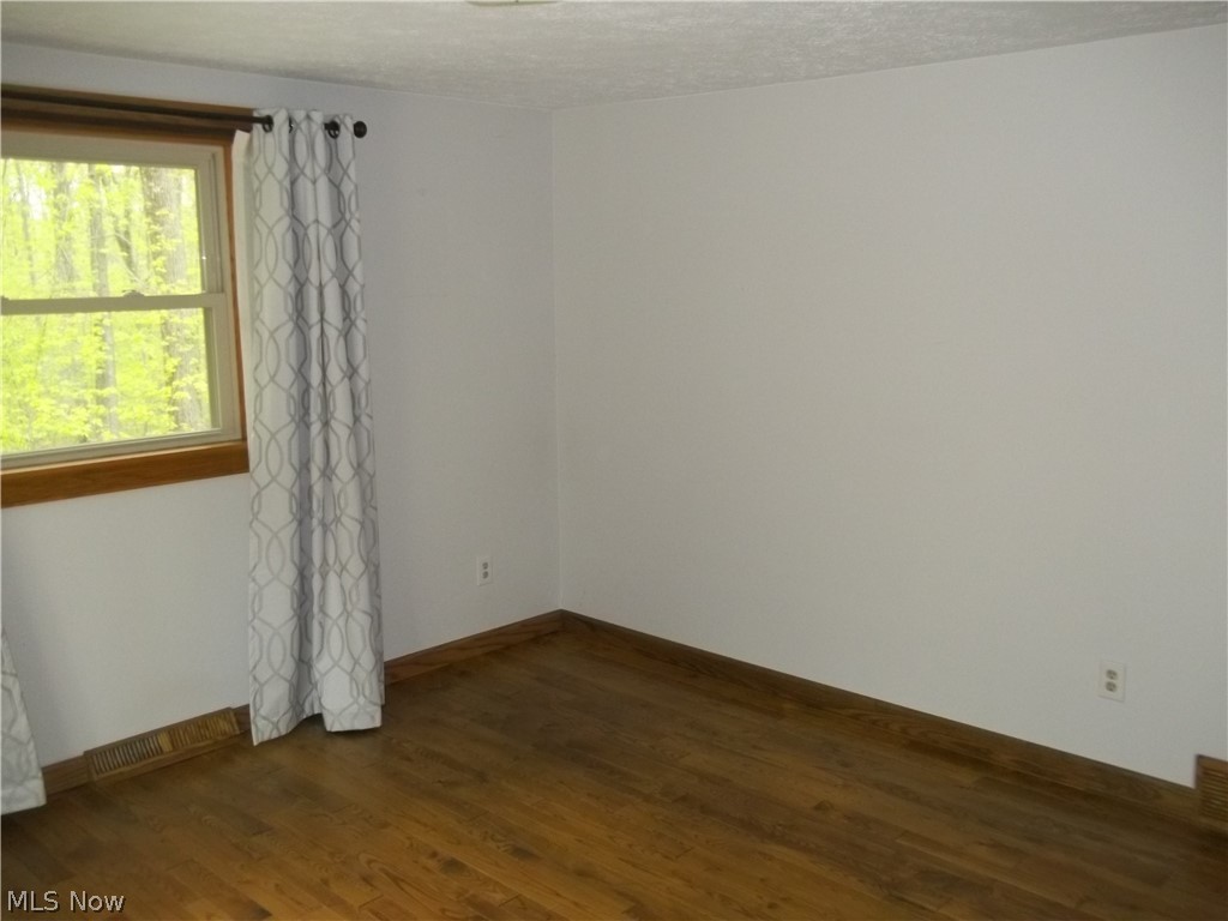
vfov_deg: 44.2
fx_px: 1135
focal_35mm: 32
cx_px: 614
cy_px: 460
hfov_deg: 56.8
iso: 250
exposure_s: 1/30
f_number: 2.9
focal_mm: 5.7
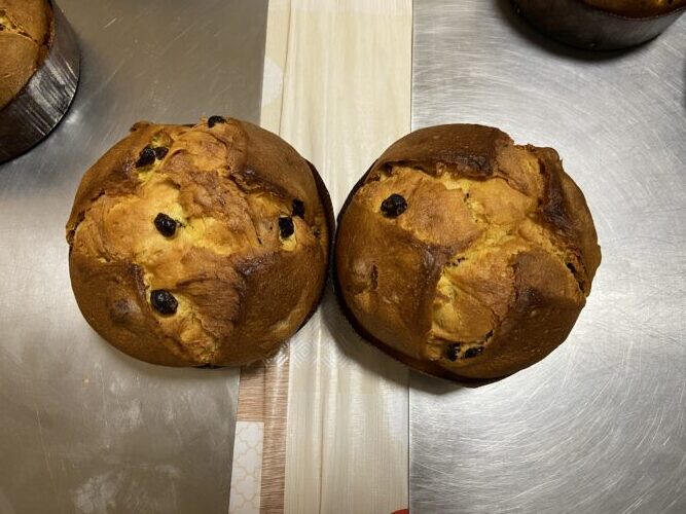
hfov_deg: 67.3
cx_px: 343
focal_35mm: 26
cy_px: 257
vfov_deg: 53.0
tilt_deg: -76.9
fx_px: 515
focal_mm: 4.25
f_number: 1.8
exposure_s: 1/60
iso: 160
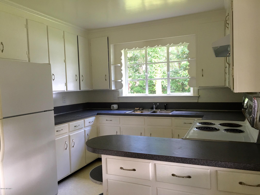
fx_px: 218
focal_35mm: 29
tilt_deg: -3.4
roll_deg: +2.5
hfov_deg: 61.7
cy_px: 98
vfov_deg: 48.2
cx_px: 130
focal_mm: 4.15
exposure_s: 1/15
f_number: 2.2
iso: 32
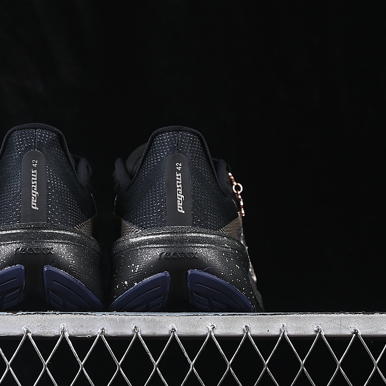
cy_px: 175
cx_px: 116
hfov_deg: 15.9
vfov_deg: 16.0
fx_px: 1375
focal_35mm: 109
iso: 160
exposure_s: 1/60
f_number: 6.3
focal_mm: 50
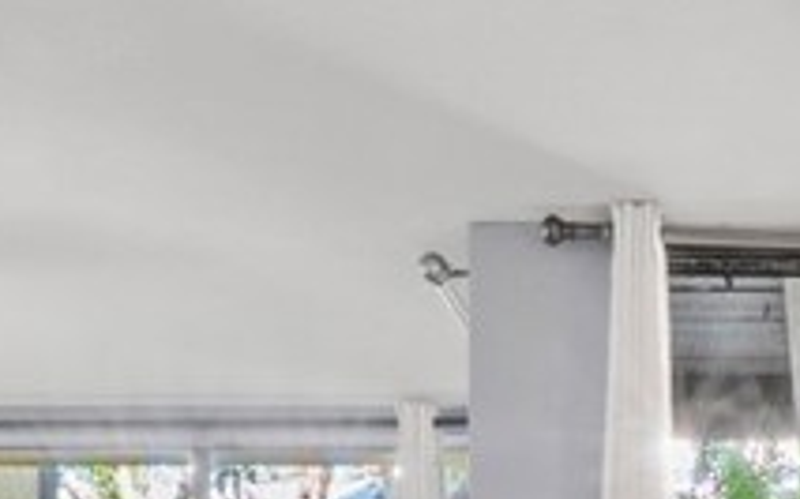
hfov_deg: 22.0
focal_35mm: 88
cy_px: 870
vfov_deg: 13.5
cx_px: 935
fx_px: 1918
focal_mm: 12
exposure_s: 1.3
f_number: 20
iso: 400
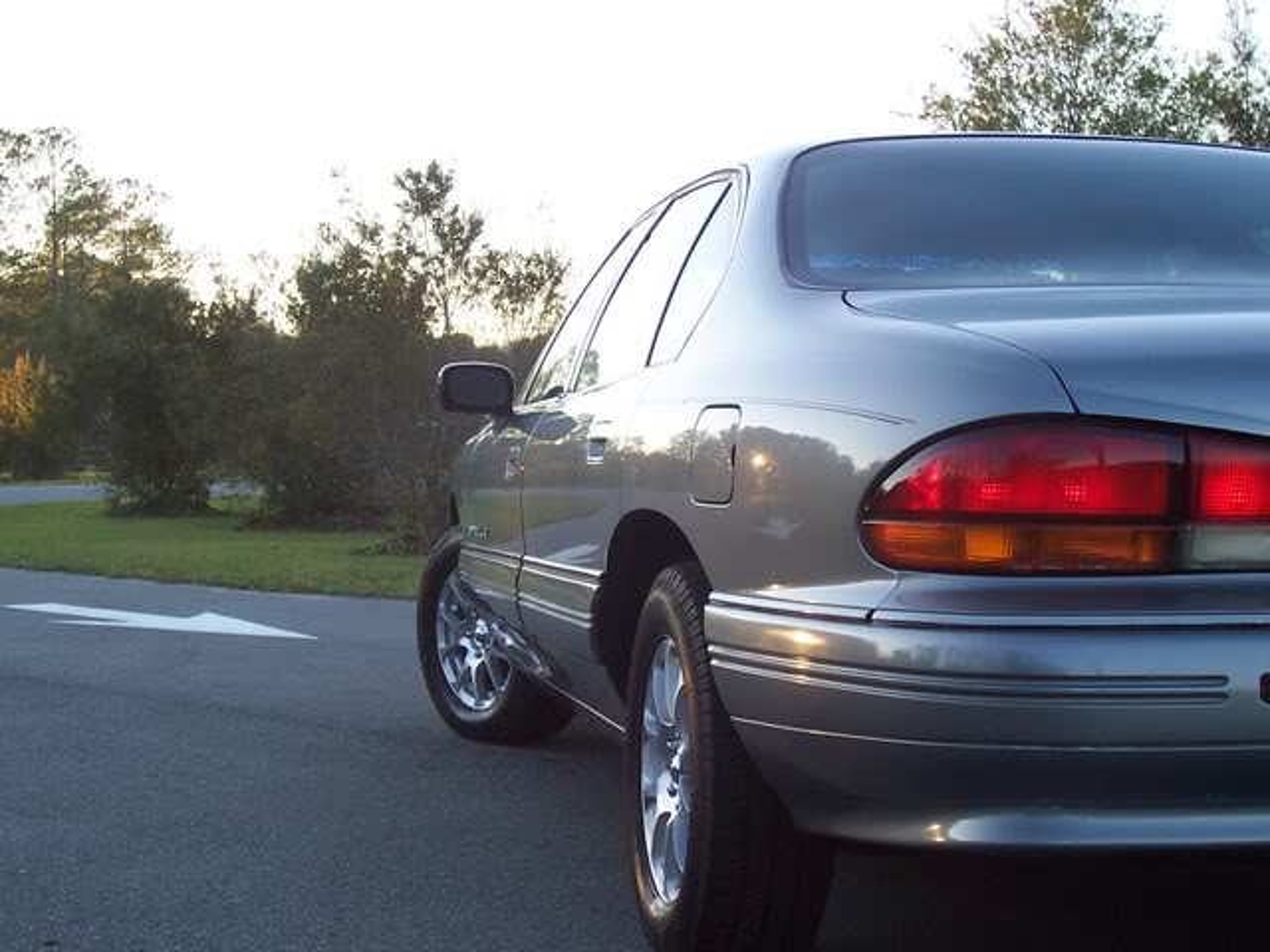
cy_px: 476
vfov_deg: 25.7
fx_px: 2091
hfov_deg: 33.8
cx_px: 635
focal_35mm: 57
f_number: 3.4
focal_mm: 8.6
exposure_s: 1/125
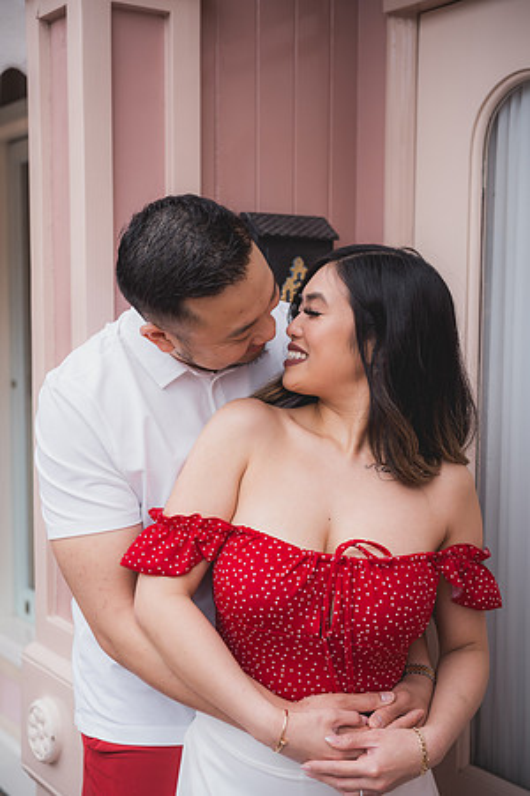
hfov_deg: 27.0
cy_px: 398
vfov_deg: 39.6
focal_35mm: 50
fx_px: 1104
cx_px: 265
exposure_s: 1/500
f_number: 2.8
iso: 250
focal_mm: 50
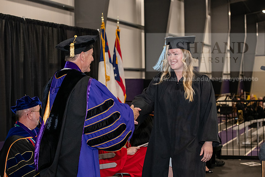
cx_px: 132
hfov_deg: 28.8
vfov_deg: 19.5
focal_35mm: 70
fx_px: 515
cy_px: 88
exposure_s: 1/200
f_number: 5
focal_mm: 70
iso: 2500
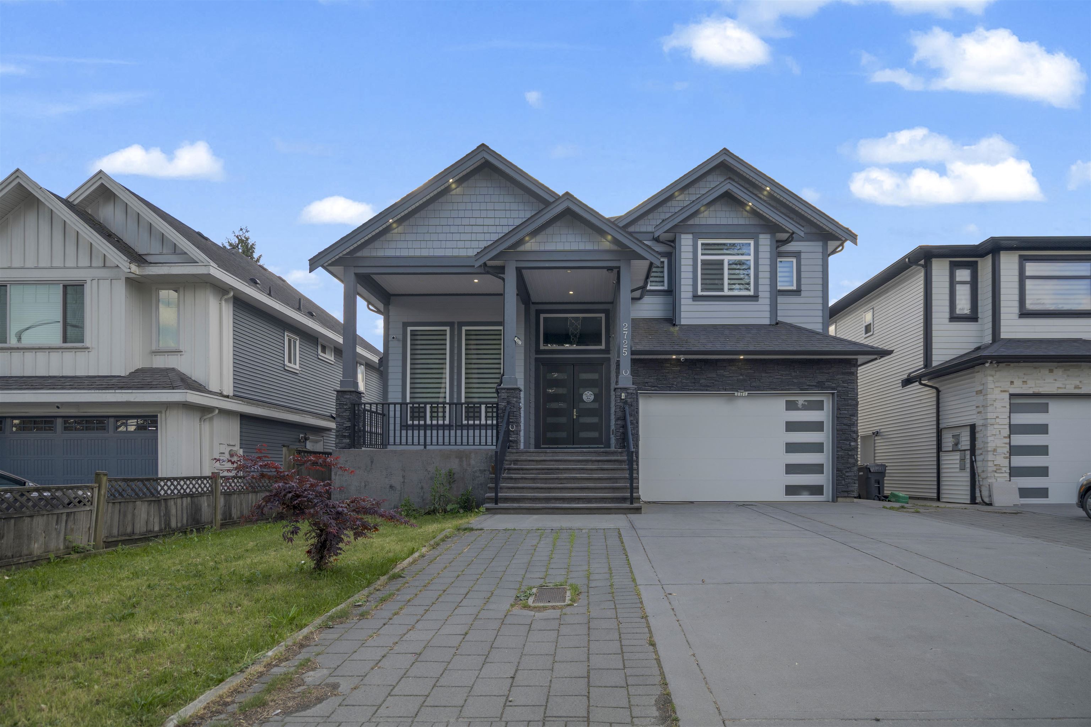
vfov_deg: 73.7
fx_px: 485
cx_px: 546
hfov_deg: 96.7
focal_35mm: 16
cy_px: 364
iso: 100
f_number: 4
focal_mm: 16
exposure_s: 1/125
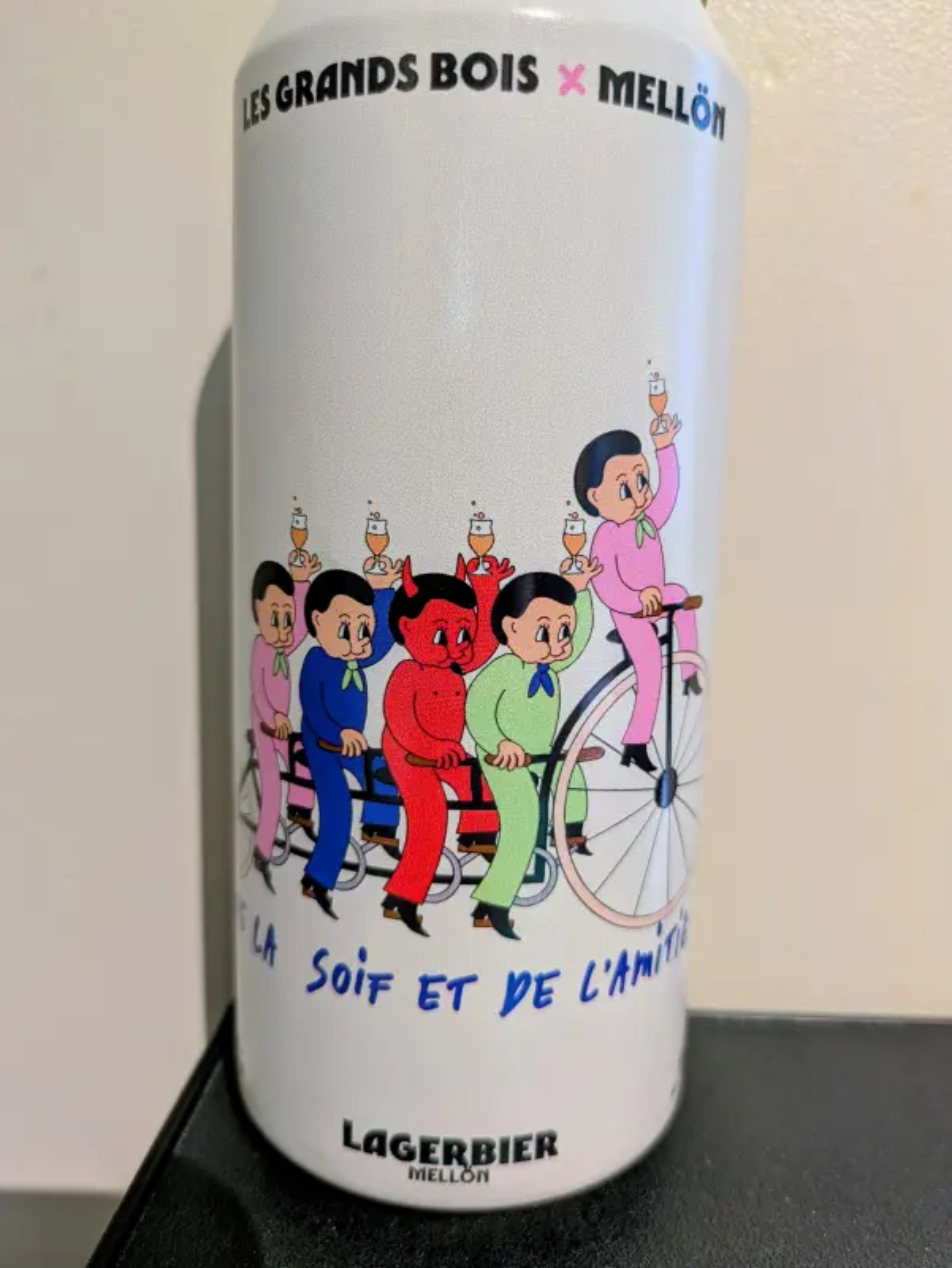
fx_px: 916
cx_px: 476
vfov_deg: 69.4
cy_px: 634
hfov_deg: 54.9
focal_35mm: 25
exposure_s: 1/24
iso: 223
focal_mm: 5.43
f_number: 1.89
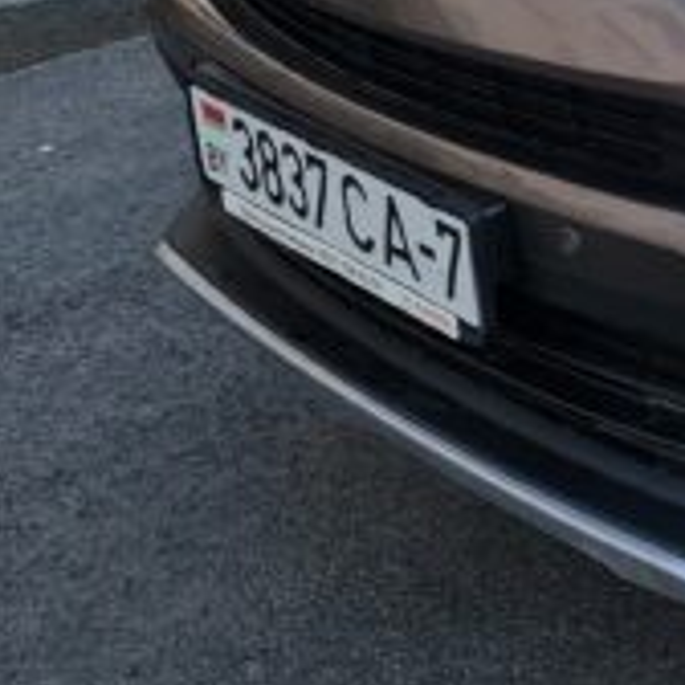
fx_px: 2261
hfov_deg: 14.4
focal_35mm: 101
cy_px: -212
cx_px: 1354
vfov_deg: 16.3
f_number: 1.8
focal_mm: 7
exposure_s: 1/100
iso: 64
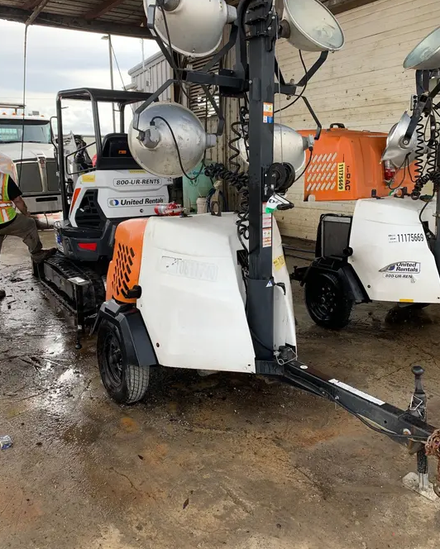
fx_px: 455
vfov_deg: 62.1
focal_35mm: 28
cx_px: 218
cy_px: 258
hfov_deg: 51.6
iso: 25
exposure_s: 1/465
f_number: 1.8
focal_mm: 4.25
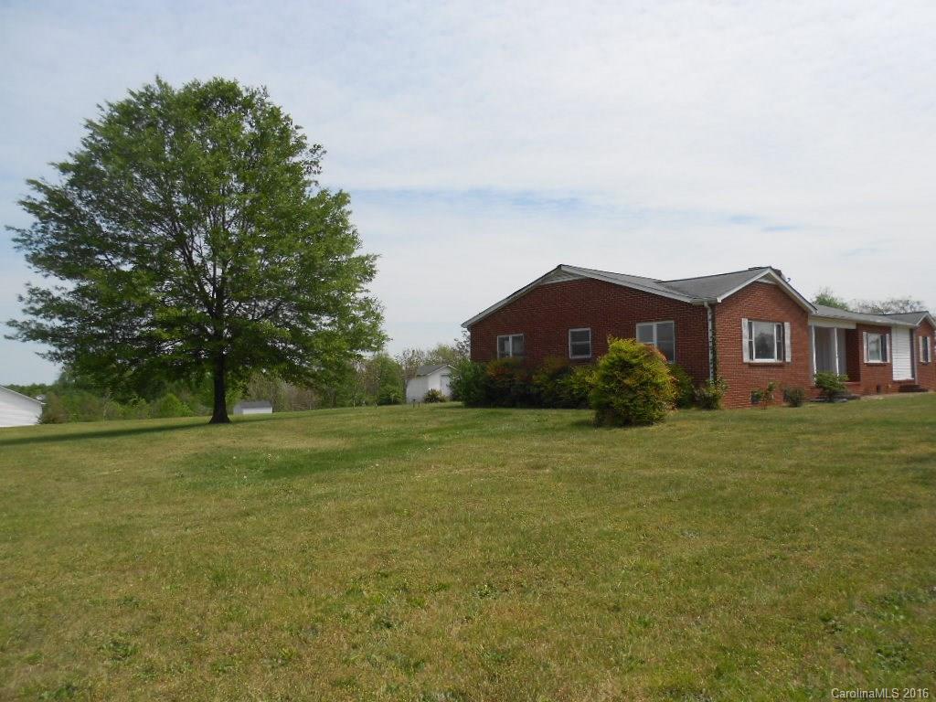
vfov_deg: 53.1
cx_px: 468
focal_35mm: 26
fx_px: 703
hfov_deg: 67.3
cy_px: 351
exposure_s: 1/1500
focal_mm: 4.6
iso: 80
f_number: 3.2
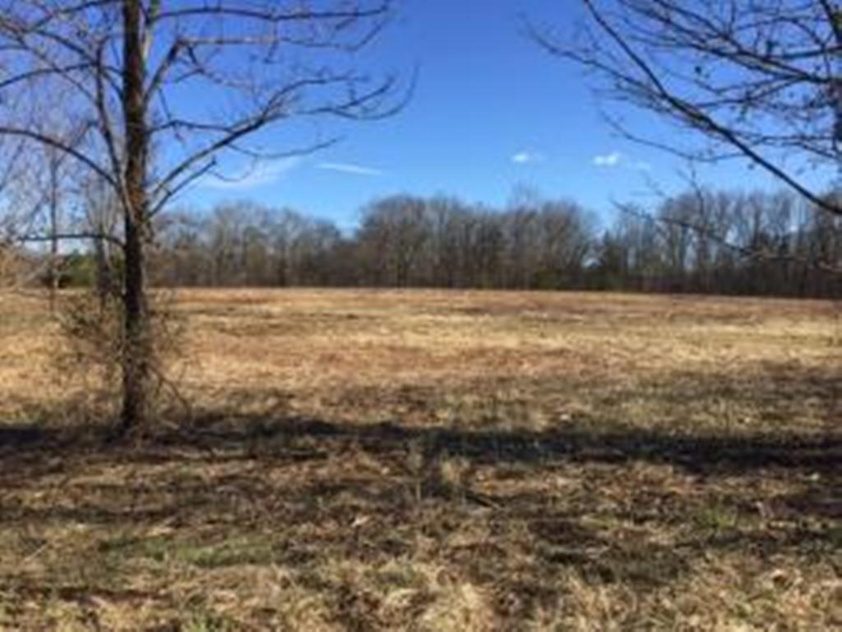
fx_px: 705
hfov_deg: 61.7
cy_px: 316
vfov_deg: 48.2
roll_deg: -2.4
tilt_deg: -5.5
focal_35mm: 29
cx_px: 421
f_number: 2.2
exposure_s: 1/1464
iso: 32
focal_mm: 4.15
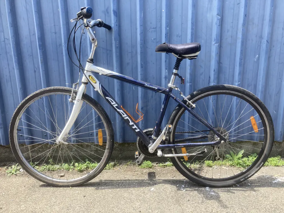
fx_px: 230
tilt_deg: -12.7
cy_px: 106
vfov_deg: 49.7
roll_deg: -0.1
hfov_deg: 63.4
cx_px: 142
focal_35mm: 28
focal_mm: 3.99
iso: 20
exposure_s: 1/225
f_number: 1.8
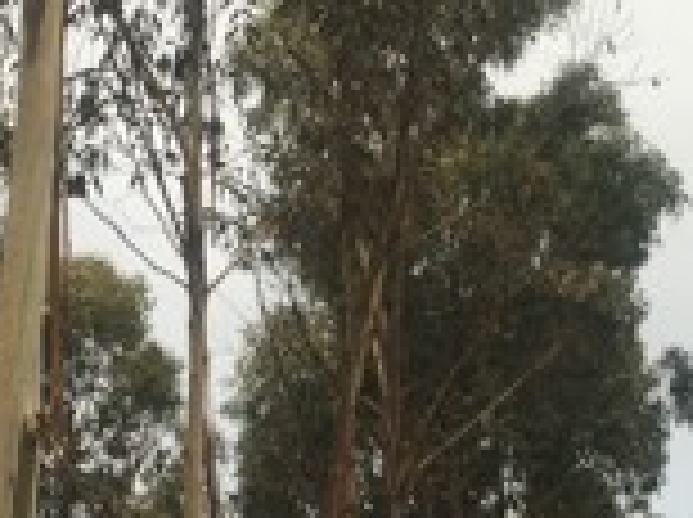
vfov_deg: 14.5
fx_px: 1959
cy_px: 635
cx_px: 400
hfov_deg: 20.0
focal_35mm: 98
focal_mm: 4.15
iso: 32
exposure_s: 1/120
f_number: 2.2
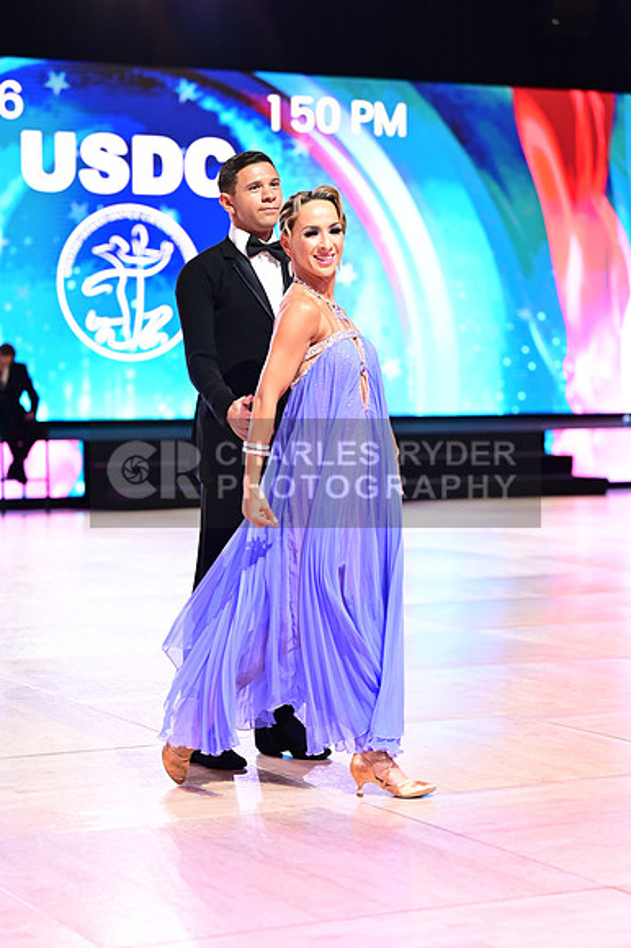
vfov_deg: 23.7
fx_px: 2264
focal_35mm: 86
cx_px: 316
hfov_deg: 15.9
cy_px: 474
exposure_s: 1/320
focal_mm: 86
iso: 1600
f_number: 2.8
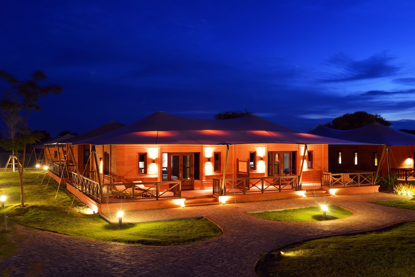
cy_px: 138
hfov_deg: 55.8
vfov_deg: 38.9
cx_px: 208
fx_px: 392
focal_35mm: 34
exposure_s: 13
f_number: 7.1
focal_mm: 34
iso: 200
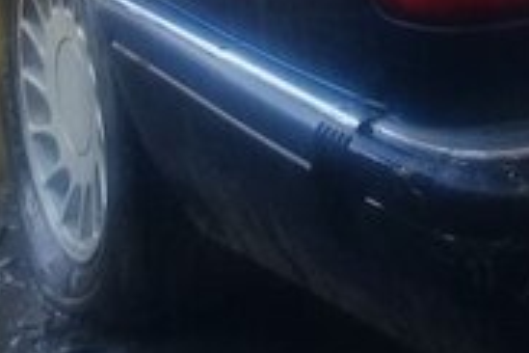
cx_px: 483
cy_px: -216
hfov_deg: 17.4
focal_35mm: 116
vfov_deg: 11.2
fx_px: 1704
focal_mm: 3.3
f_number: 2.2
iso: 50
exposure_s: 1/140
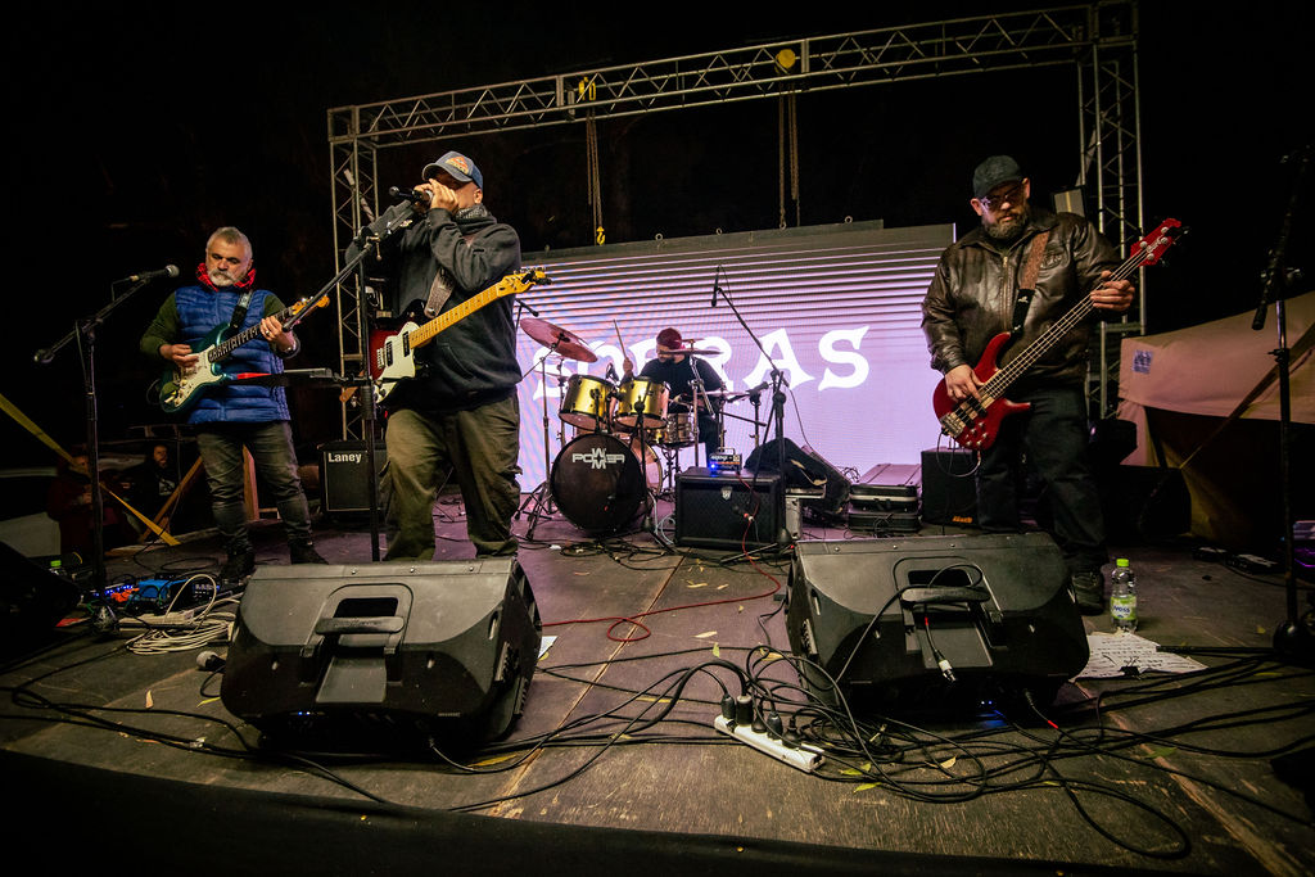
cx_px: 658
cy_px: 438
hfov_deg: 96.7
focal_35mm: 16
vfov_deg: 73.8
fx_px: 584
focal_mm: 16
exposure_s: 1/200
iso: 2000
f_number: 4
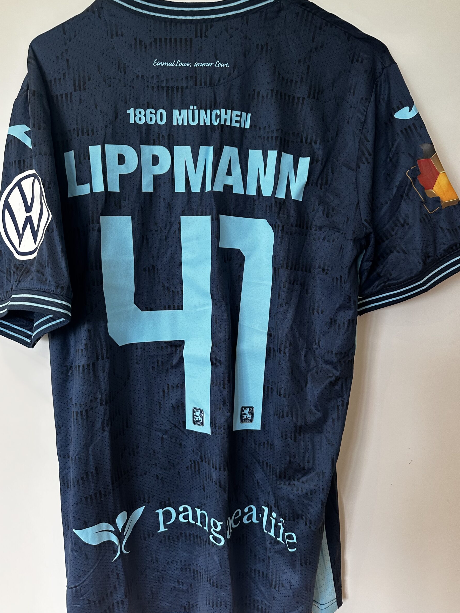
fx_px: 461
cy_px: 290
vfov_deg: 67.3
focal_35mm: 26
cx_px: 231
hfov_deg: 53.1
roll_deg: -0.3
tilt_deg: -6.4
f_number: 1.78
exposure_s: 1/50
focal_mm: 6.86
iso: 200
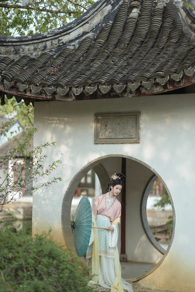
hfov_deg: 16.1
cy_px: 146
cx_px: 98
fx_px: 691
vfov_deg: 23.9
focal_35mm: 85
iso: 125
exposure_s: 1/1600
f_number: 1.4
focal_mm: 85
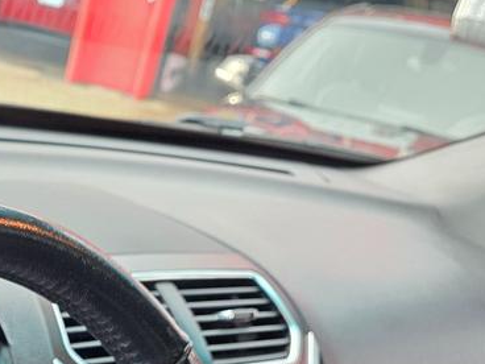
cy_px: 628
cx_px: -99
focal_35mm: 80
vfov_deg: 16.0
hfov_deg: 22.5
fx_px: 1121
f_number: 1.7
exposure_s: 1/180
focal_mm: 6.3
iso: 125
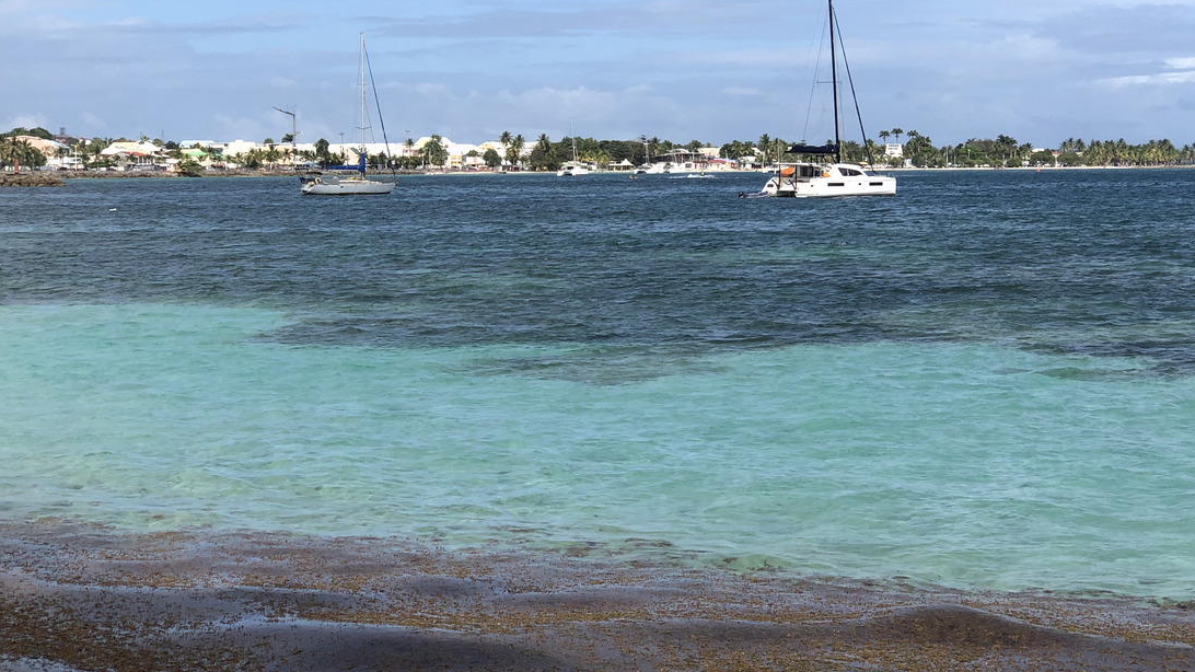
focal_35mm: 83
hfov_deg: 25.6
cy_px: 252
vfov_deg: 14.5
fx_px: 2630
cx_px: 673
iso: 16
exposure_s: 1/1779
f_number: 2.4
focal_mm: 6
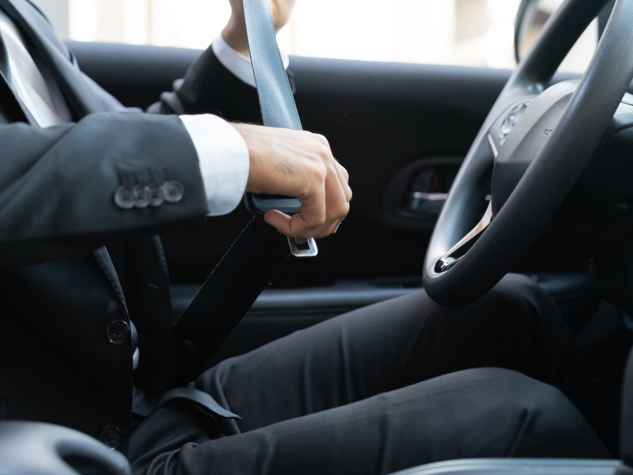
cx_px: 234
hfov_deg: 24.3
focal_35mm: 80
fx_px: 1463
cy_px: 103
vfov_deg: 18.3
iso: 200
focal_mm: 35
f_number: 1.8
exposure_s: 1/125
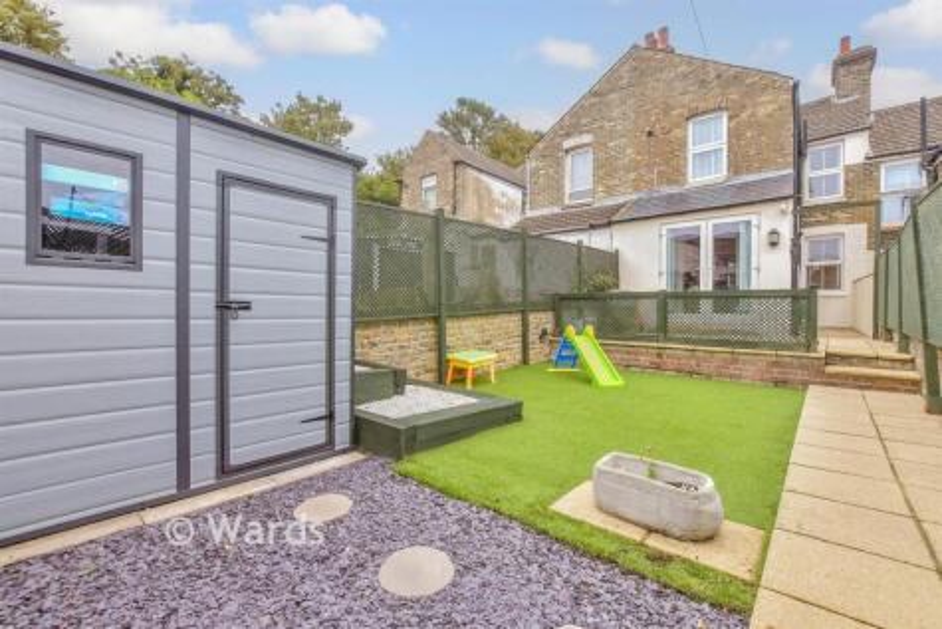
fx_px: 393
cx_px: 471
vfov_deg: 77.4
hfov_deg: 100.4
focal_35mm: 15
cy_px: 314
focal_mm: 10
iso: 200
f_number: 8
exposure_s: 1/40
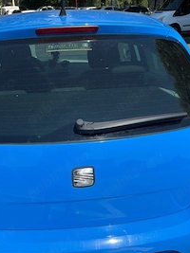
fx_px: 286
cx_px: 77
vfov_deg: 46.3
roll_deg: +0.7
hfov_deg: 36.7
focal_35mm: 39
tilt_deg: -31.0
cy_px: 187
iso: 50
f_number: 1.6
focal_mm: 5.96
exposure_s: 1/3125
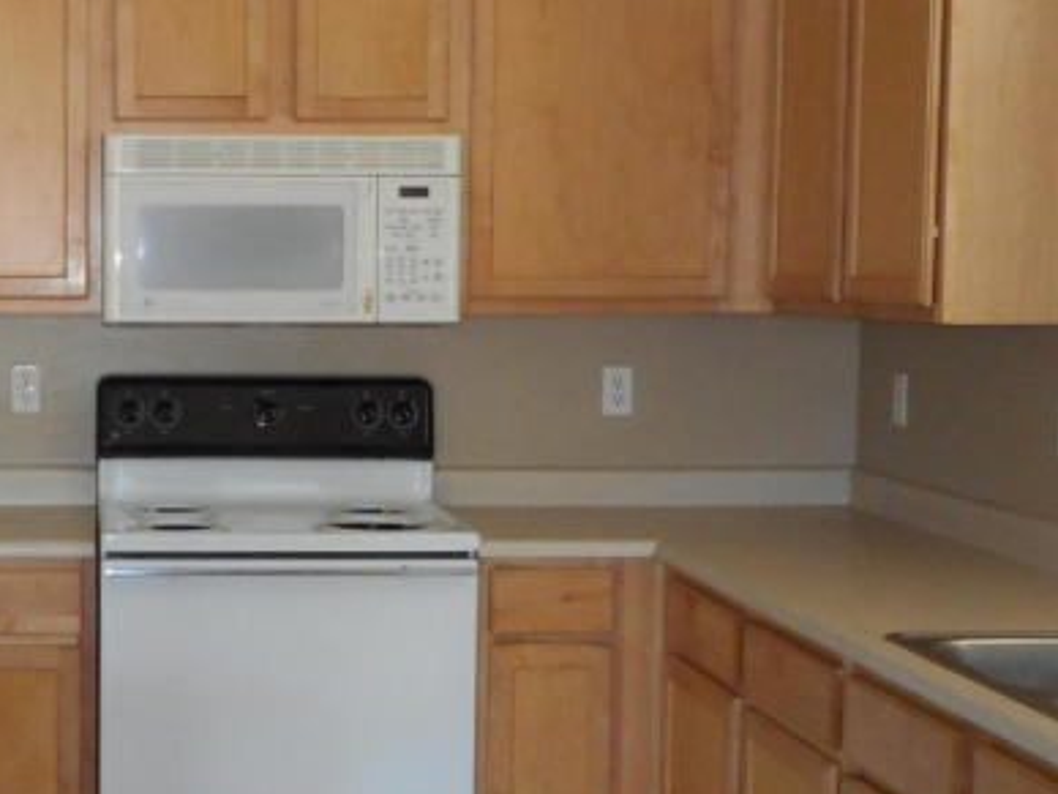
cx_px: 145
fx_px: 2017
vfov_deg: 22.2
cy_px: 434
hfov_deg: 28.5
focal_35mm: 66
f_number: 3.7
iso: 250
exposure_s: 1/25
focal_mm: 4.5
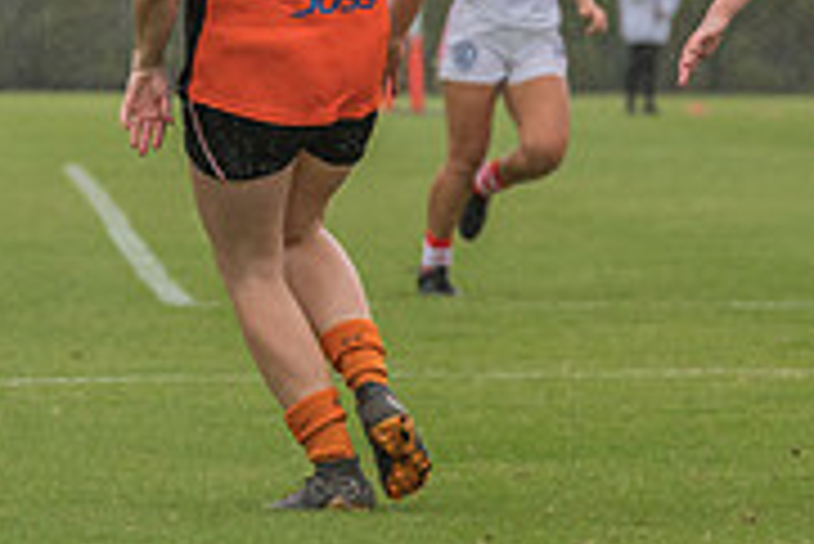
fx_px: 20615
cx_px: -372
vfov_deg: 1.5
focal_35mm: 911
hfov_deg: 2.3
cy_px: -197
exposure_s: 1/1600
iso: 800
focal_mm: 270
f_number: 8
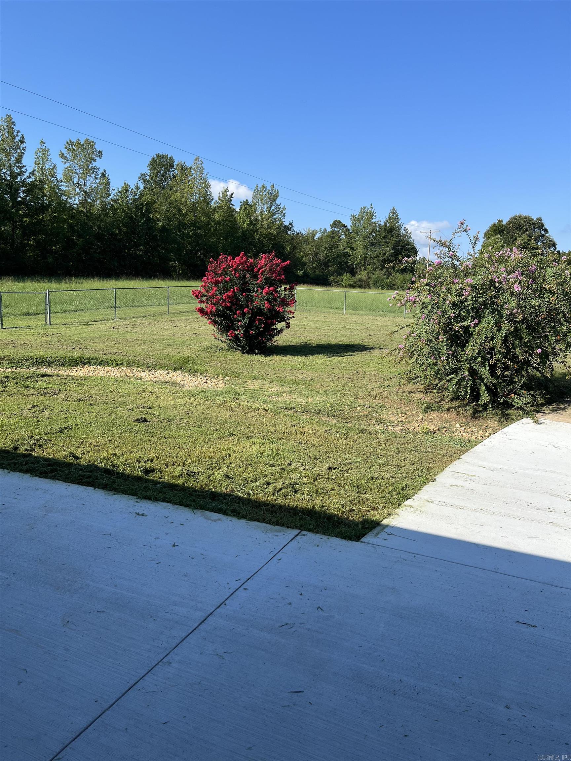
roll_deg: -0.9
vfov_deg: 67.3
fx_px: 572
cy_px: 380
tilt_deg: -9.6
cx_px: 286
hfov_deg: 53.1
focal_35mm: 26
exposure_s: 1/2358
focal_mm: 5.1
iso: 50
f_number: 1.6
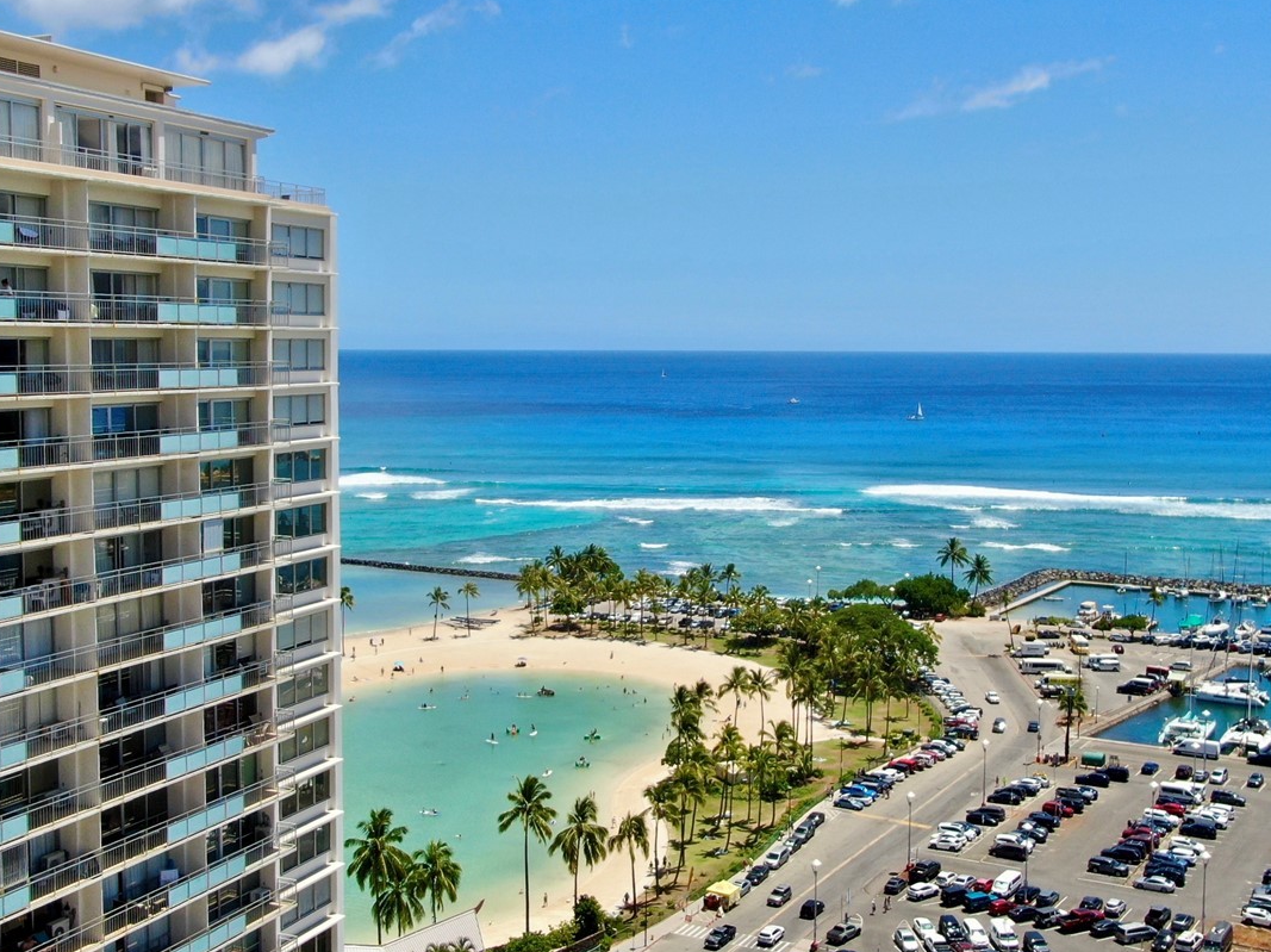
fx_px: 1431
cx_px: 690
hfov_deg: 47.8
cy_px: 439
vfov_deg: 36.8
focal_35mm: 39
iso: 100
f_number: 2.9
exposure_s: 1/1250
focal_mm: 4.58
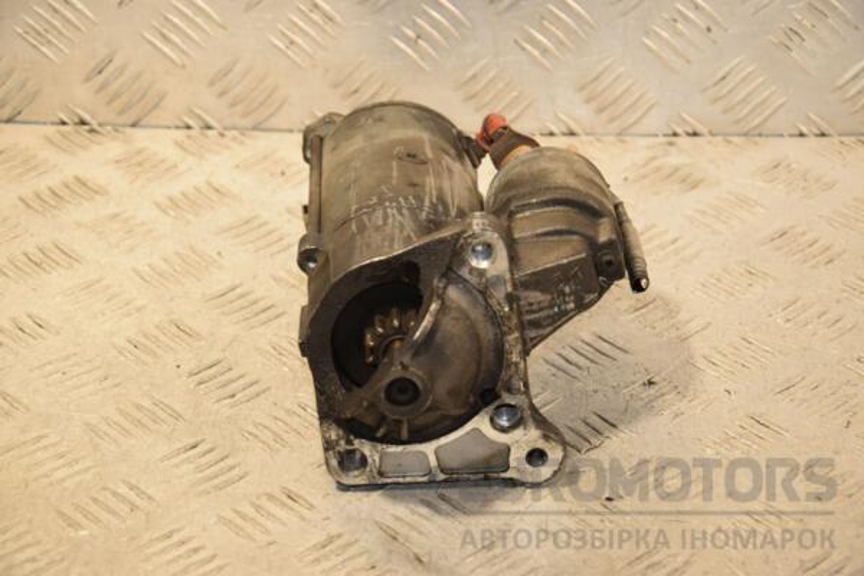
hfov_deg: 19.5
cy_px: 288
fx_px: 2520
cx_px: 432
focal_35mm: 105
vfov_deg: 13.0
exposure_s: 1/200
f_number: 6.3
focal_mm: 70
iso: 800
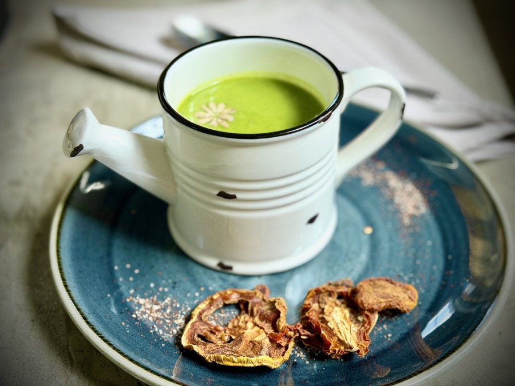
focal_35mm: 48
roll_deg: -0.1
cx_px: 258
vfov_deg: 30.3
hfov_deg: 39.7
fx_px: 714
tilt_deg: -41.6
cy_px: 193
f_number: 1.78
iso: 50
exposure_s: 1/143
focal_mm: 6.76
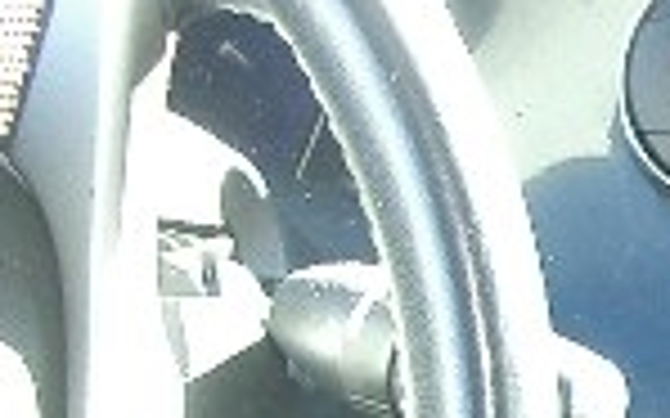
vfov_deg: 8.2
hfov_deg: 12.2
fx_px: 2902
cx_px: 1142
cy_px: 422
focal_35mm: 159
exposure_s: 1/40
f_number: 2.6
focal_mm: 5.8
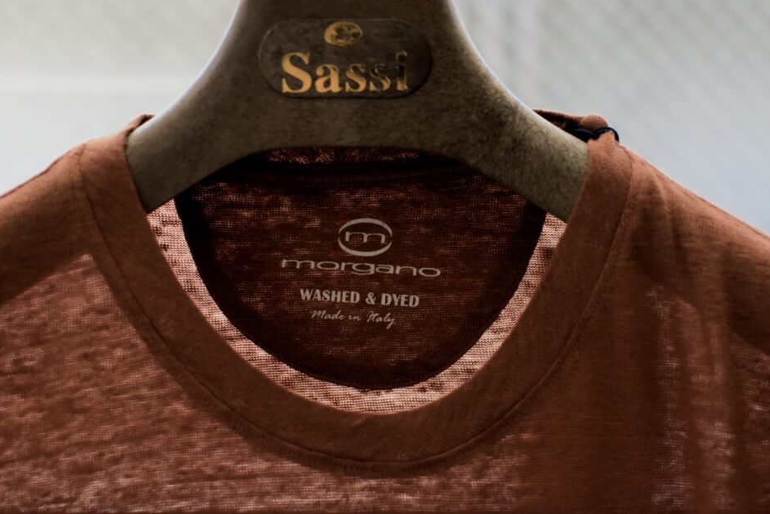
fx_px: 1231
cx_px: 406
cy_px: 239
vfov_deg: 23.6
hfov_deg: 34.7
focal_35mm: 58
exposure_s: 1/800
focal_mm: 35
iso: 6400
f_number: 3.2
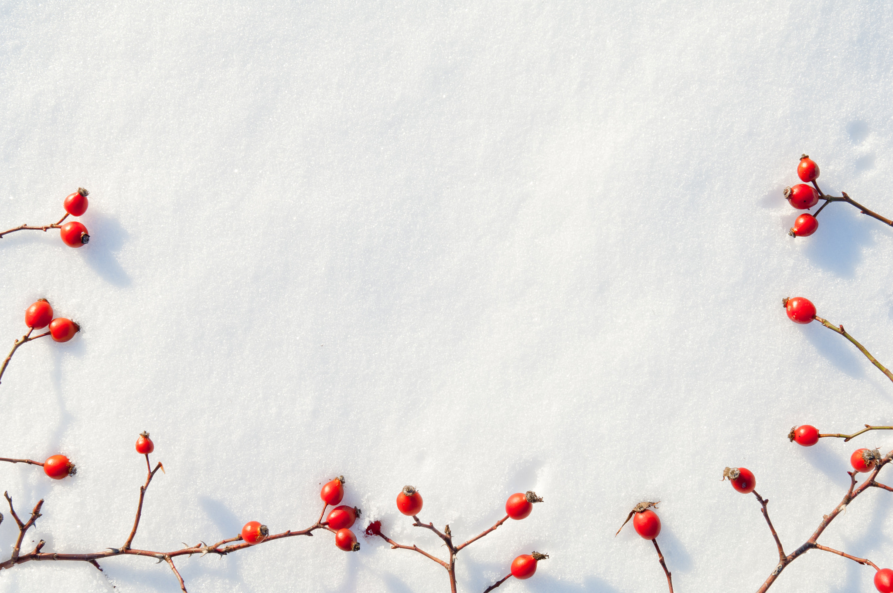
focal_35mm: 46
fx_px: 1152
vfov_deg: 28.9
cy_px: 296
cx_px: 446
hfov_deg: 42.4
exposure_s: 1/125
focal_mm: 31
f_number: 11
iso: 160
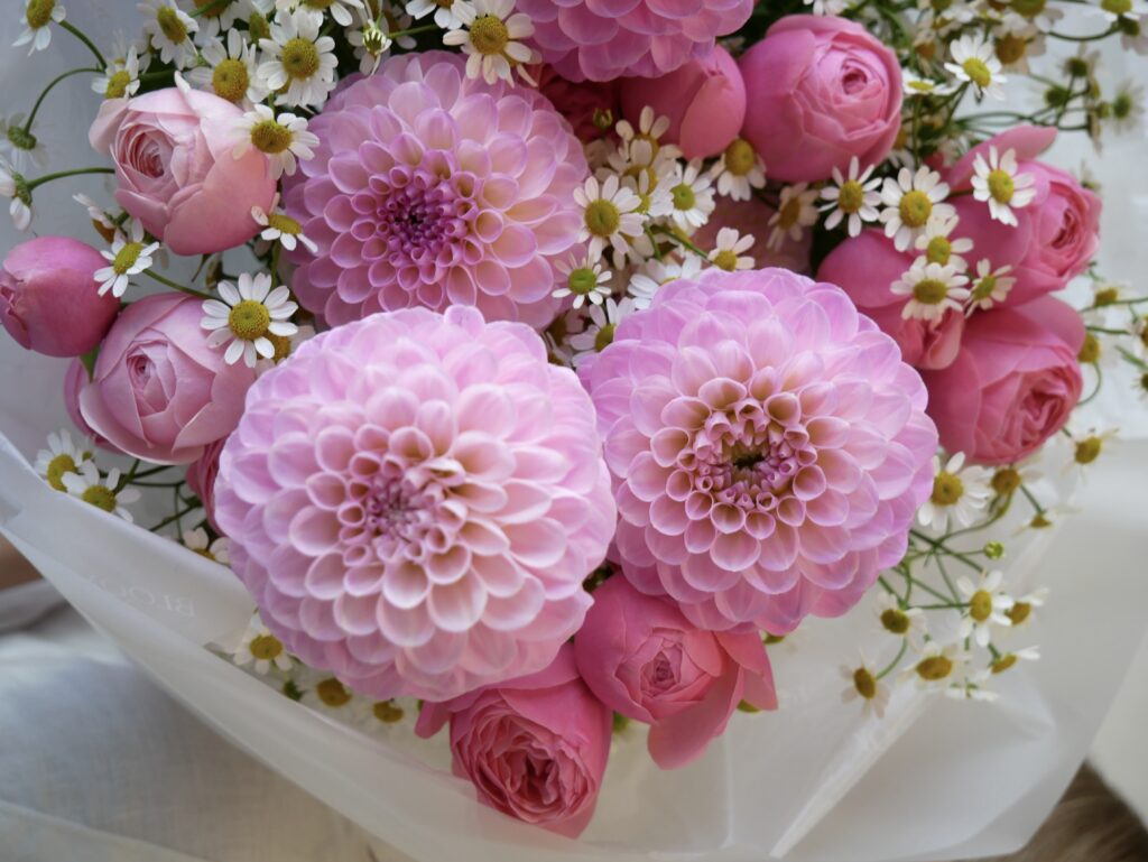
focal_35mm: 44
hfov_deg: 42.9
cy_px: 431
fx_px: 1460
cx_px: 574
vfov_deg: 32.9
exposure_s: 1/60
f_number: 4.2
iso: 250
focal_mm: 22
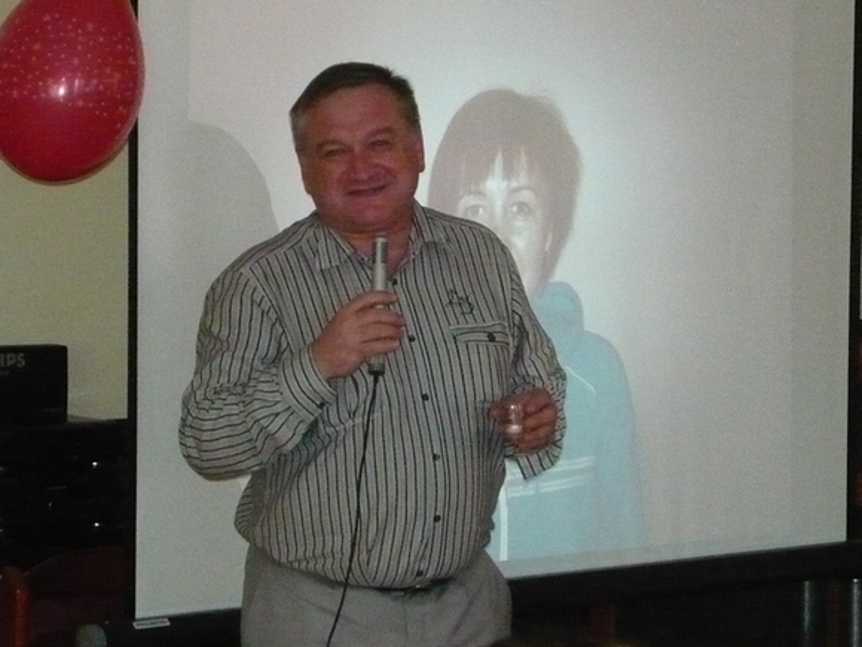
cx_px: 431
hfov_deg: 14.0
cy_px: 324
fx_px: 3511
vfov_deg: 10.5
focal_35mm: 141
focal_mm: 14.6
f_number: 4.6
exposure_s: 1/50
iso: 1000
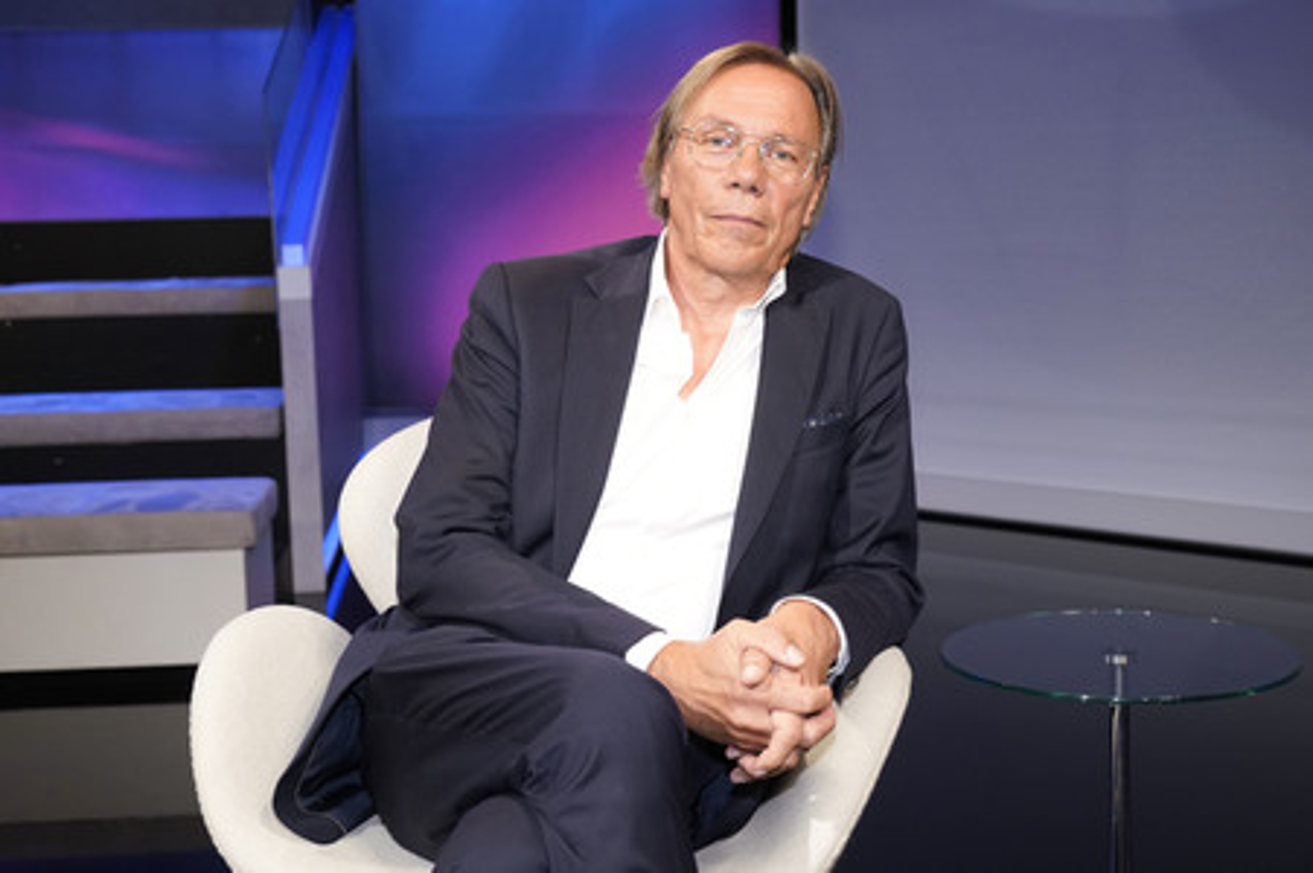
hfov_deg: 48.5
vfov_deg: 33.4
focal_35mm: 40
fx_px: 1458
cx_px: 656
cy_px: 436
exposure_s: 1/125
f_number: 5
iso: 2000
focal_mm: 40
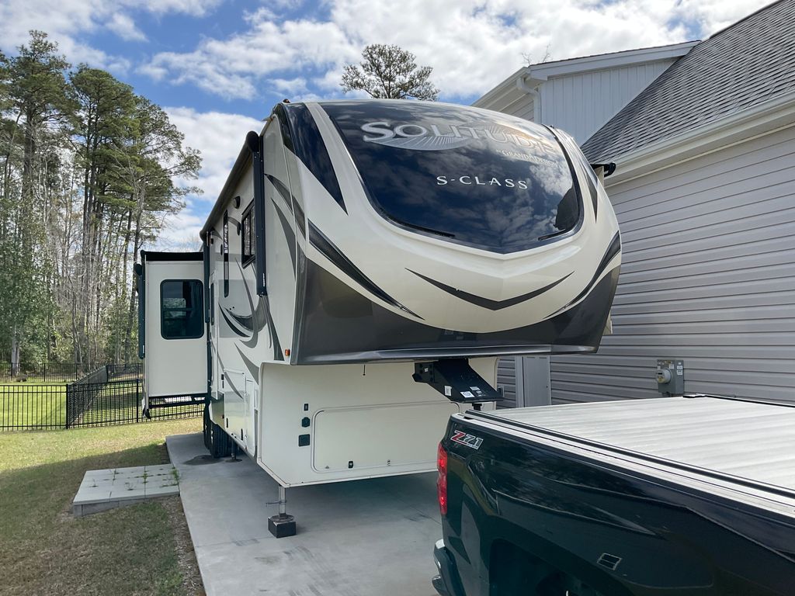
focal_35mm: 29
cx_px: 398
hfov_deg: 61.7
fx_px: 666
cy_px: 298
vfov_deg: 48.2
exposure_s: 1/1168
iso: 16
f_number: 1.8
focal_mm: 3
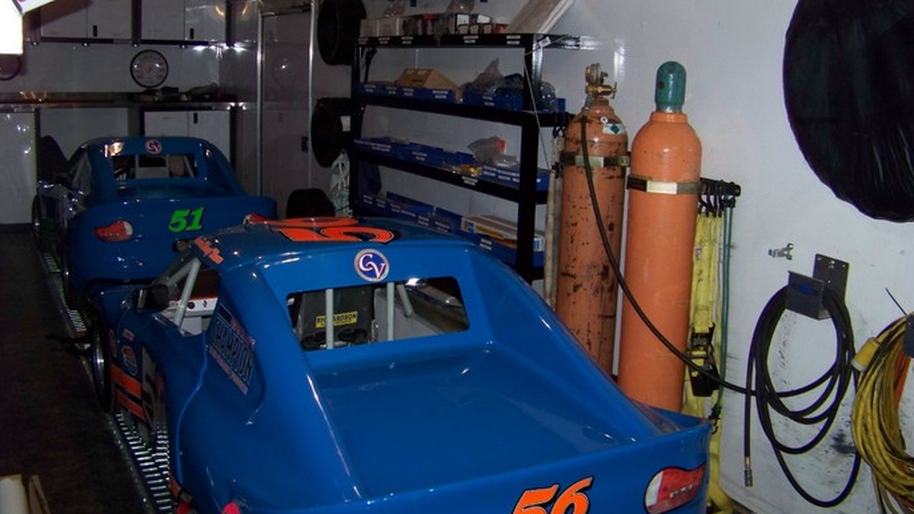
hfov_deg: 50.5
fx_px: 970
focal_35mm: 40
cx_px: 458
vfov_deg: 29.7
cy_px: 232
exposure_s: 1/30
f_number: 2.8
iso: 200
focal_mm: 5.85
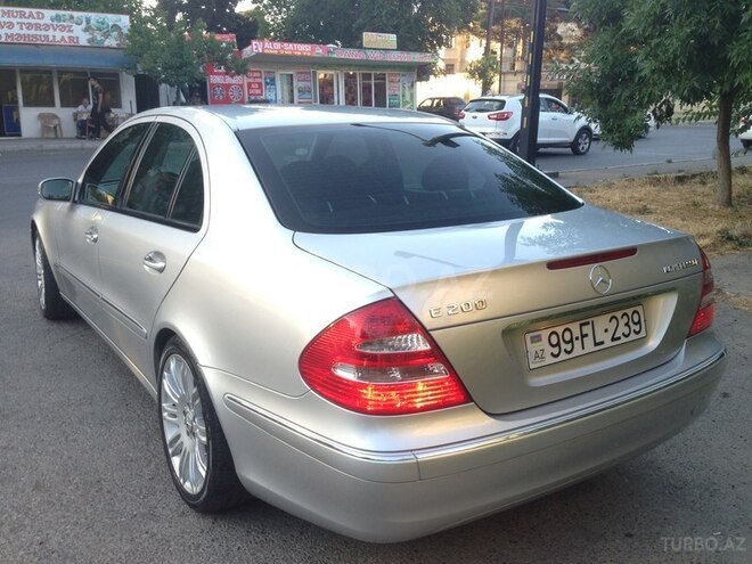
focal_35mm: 33
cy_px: 282
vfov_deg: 42.9
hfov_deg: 55.4
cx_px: 376
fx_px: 717
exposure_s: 1/120
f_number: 2.4
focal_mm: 4.12
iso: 64
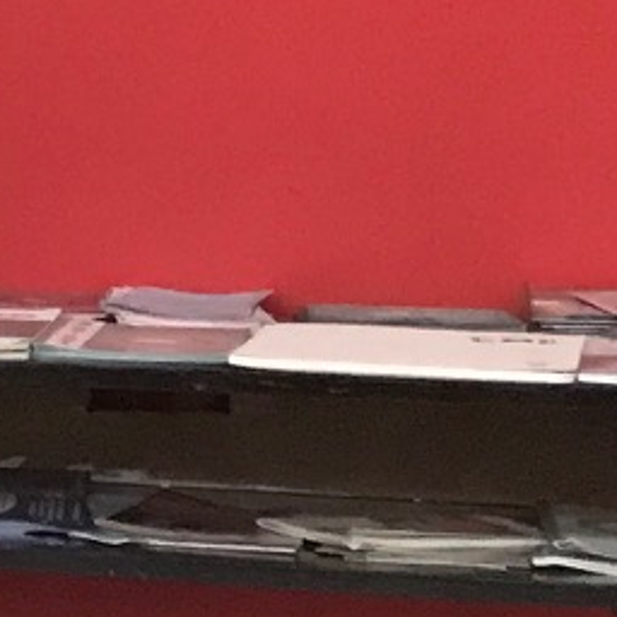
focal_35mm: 195
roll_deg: +0.6
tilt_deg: -4.3
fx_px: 3932
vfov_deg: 9.0
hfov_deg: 7.0
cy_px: 308
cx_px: -1810
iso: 64
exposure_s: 1/17
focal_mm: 3.99
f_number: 1.8
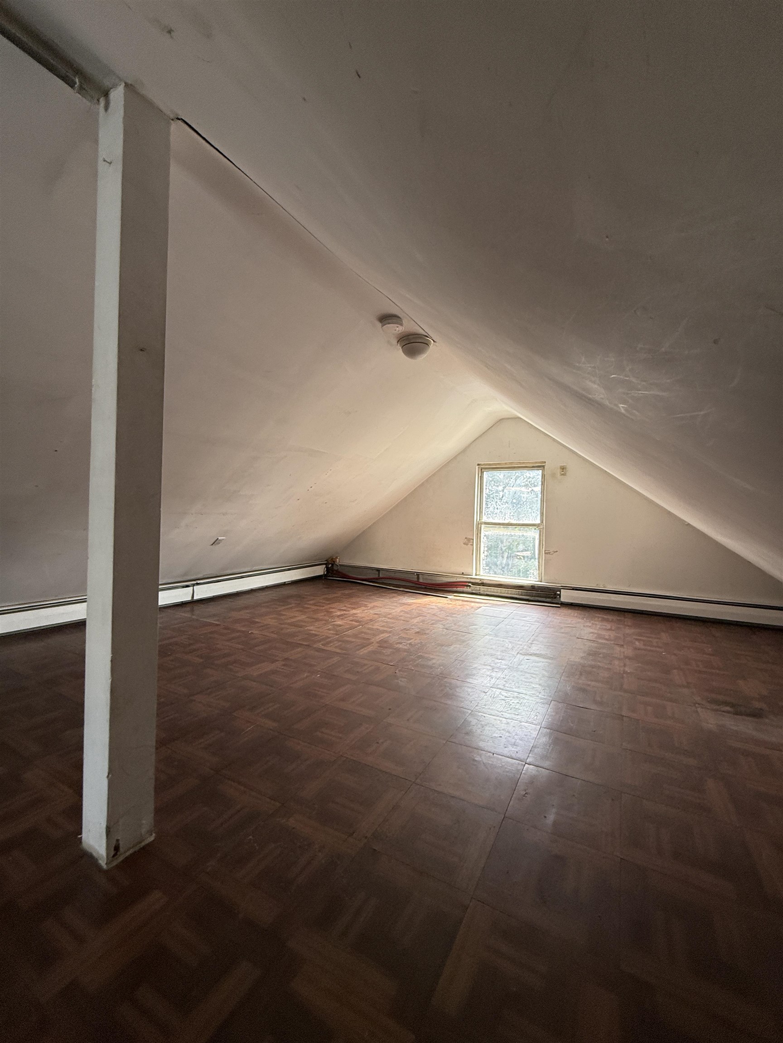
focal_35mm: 14
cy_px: 522
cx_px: 392
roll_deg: -2.0
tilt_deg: -0.1
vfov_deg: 102.1
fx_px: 422
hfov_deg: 85.7
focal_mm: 2.22
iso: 64
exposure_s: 1/99
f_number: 2.2
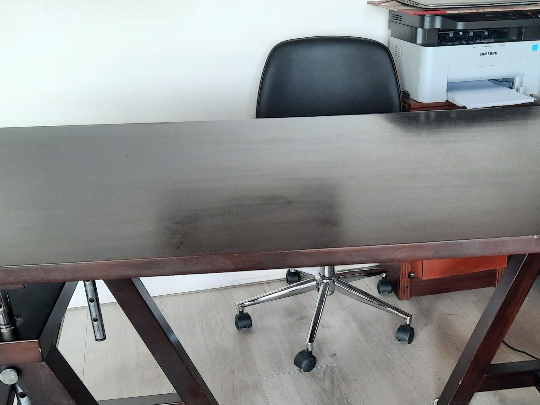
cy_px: 275
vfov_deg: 34.0
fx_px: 655
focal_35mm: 42
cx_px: 331
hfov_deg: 44.5
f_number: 2
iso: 160
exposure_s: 1/50
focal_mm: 4.6
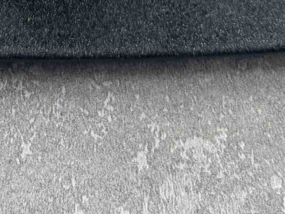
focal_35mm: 131
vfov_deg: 10.1
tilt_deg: -61.7
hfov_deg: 14.9
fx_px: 1079
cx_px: 48
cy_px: -264
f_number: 1.78
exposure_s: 1/126
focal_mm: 6.76
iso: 50
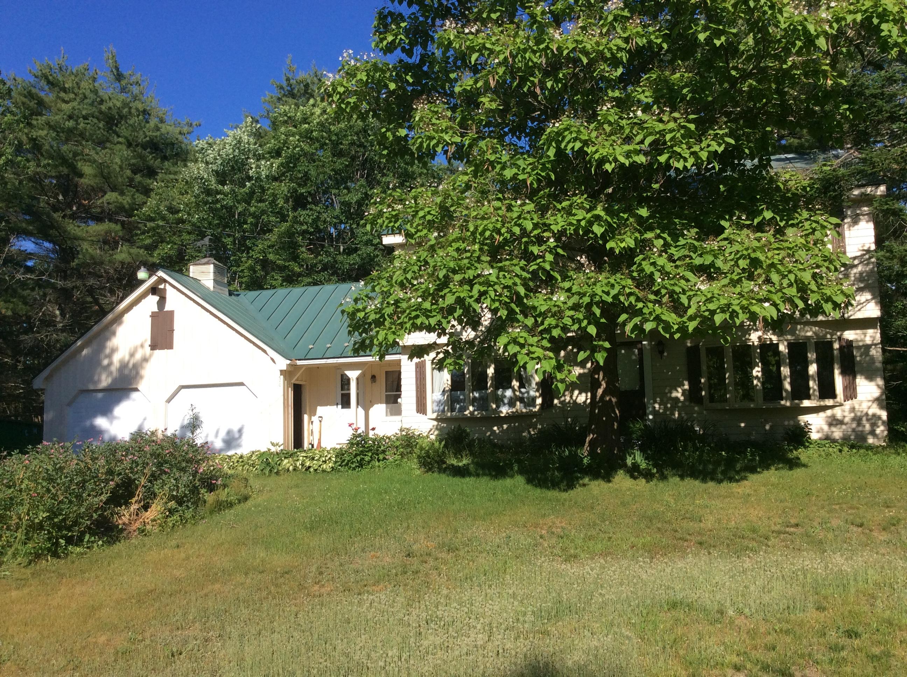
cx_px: 454
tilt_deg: +5.1
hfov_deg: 56.9
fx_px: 837
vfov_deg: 44.1
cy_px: 338
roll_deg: +1.7
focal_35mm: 32
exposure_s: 1/1395
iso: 32
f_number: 2.4
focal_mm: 3.3
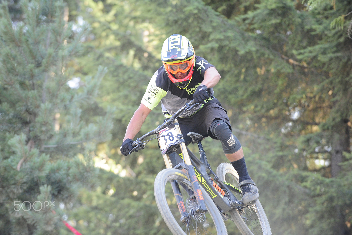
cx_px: 176
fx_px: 1954
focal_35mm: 200
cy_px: 118
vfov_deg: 6.9
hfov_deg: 10.3
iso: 1600
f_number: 5
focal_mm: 200
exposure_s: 1/500
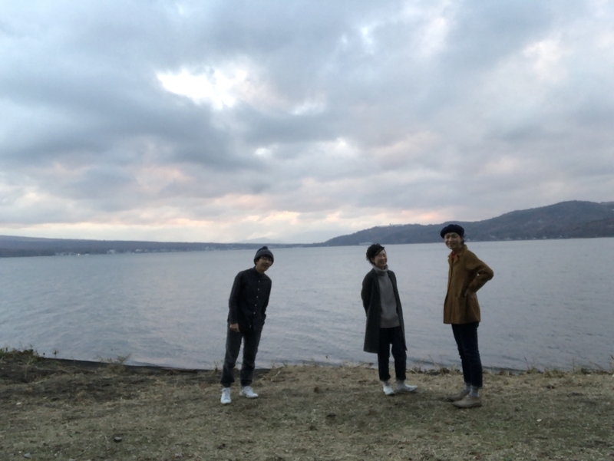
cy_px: 230
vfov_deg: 44.2
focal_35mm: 32
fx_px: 568
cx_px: 307
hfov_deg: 56.8
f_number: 2.2
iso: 80
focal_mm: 2.87
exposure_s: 1/120
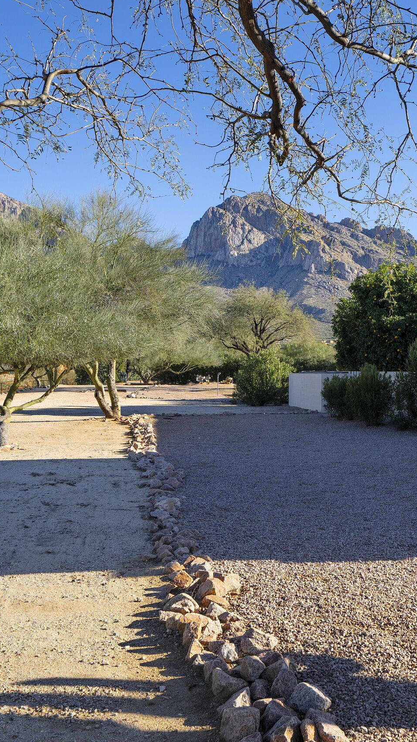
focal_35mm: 38
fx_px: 747
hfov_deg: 30.0
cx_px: 370
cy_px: 367
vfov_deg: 52.8
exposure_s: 1/160
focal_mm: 22
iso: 100
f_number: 9
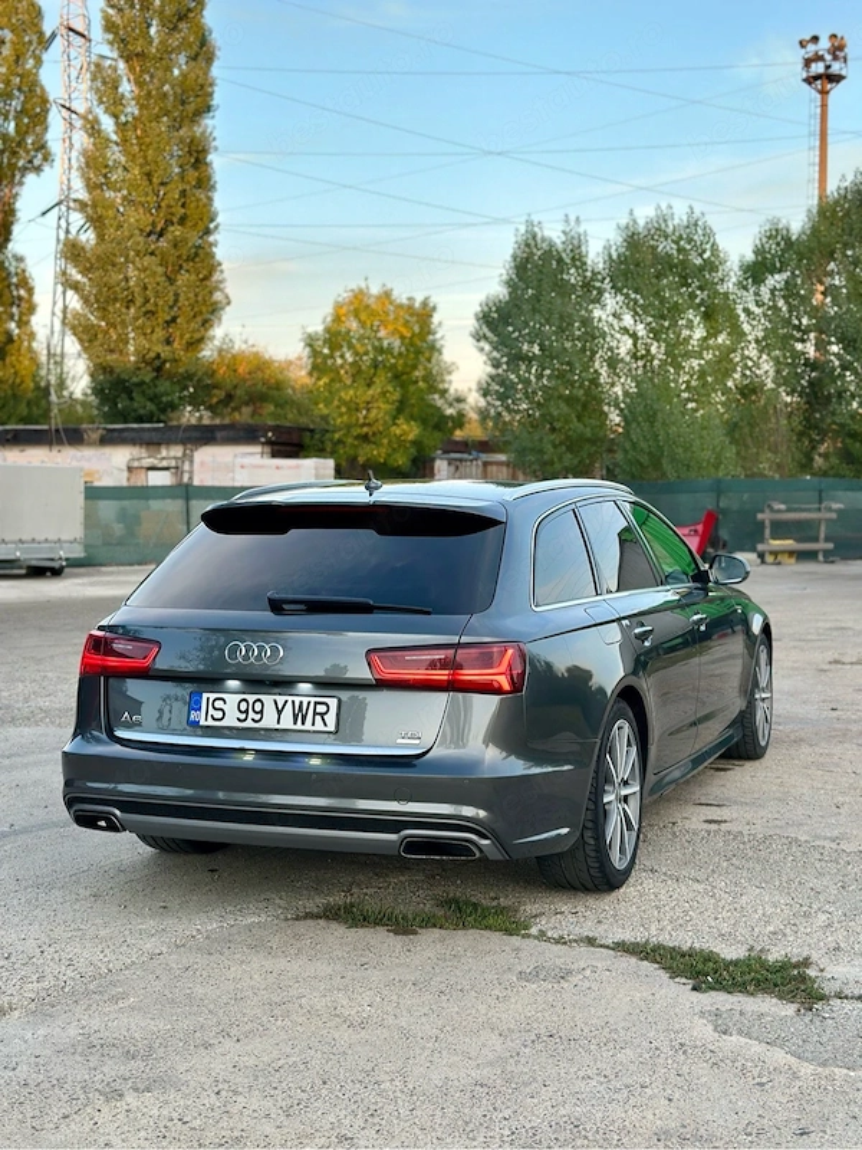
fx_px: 1594
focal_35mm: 48
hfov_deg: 30.3
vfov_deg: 39.7
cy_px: 575
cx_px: 431
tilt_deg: -2.4
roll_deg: +0.3
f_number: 1.78
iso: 80
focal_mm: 6.86
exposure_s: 1/249
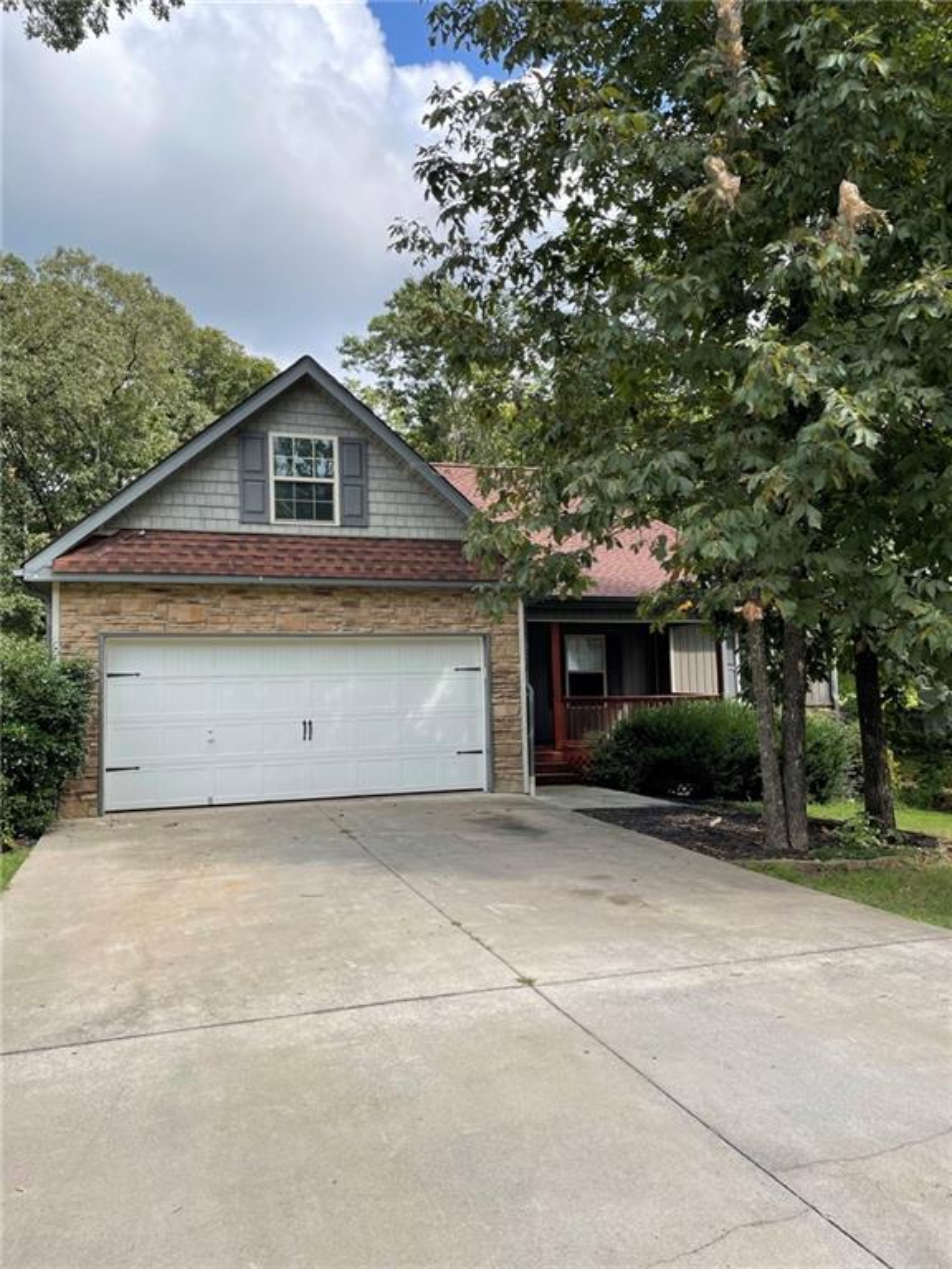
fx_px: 953
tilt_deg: +4.4
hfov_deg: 53.1
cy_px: 634
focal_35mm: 26
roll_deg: +2.4
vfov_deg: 67.3
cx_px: 476
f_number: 1.6
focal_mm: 4.2
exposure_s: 1/1453
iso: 32
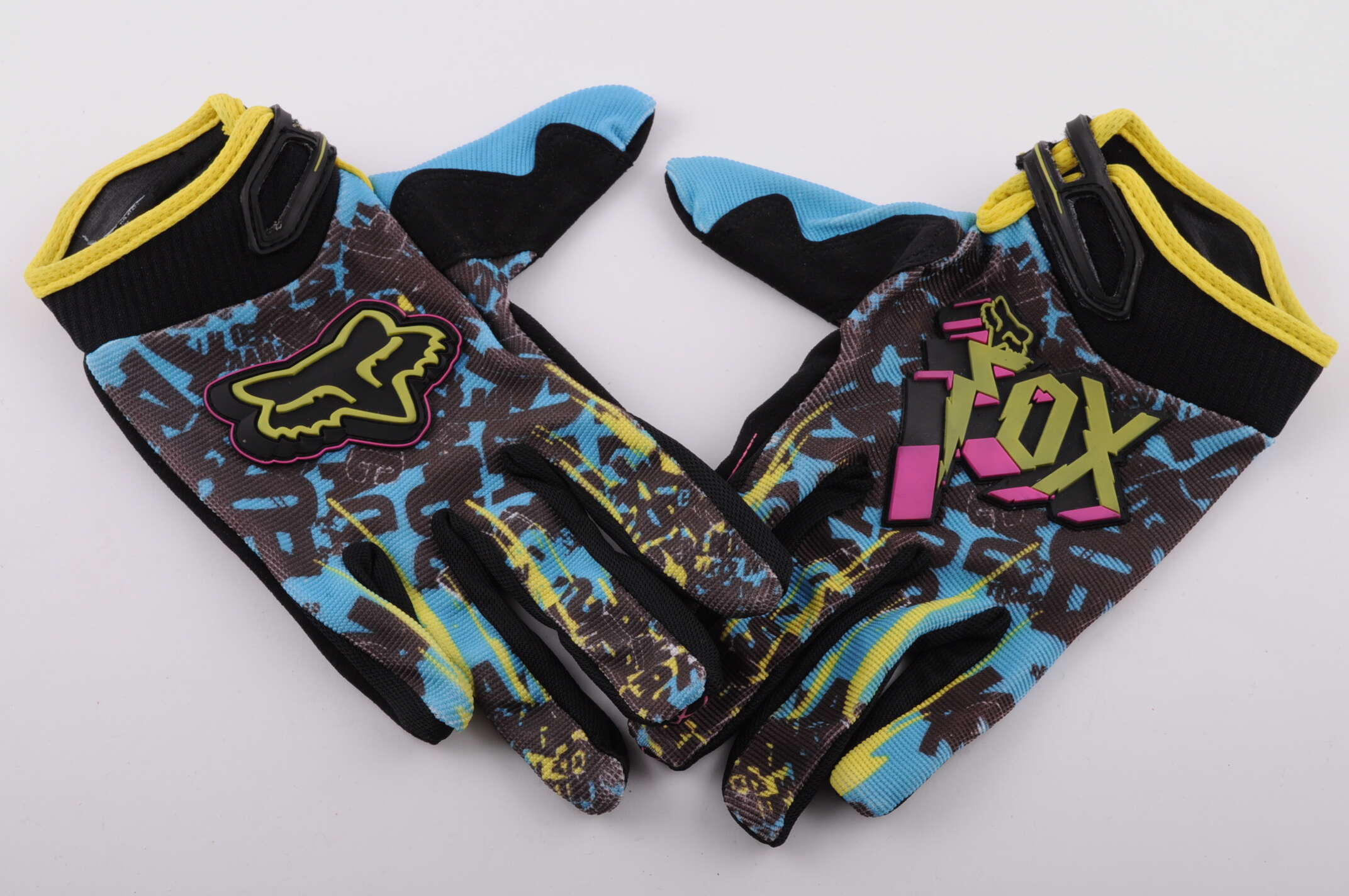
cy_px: 448
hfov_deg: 36.9
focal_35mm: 54
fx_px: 2021
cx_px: 674
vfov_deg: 25.0
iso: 200
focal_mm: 36
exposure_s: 1/100
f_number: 16
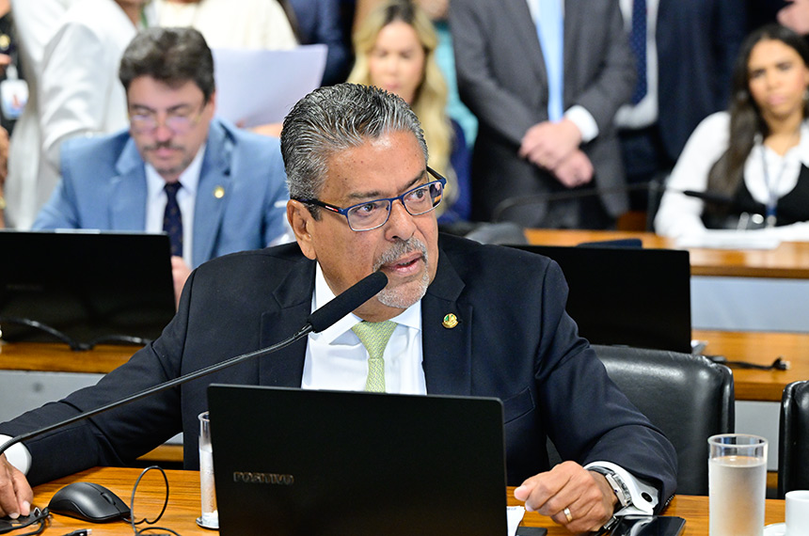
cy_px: 268
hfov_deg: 15.8
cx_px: 404
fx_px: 2916
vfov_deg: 10.5
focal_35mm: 130
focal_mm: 130
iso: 4000
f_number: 5.6
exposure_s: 1/60
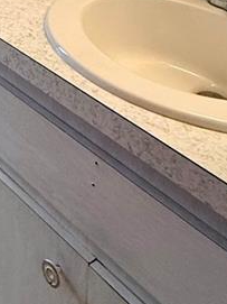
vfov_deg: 23.9
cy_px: -164
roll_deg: -1.2
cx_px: -94
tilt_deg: -6.0
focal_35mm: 62
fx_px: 543
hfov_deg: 20.8
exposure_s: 1/120
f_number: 2.2
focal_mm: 2.22
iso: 250
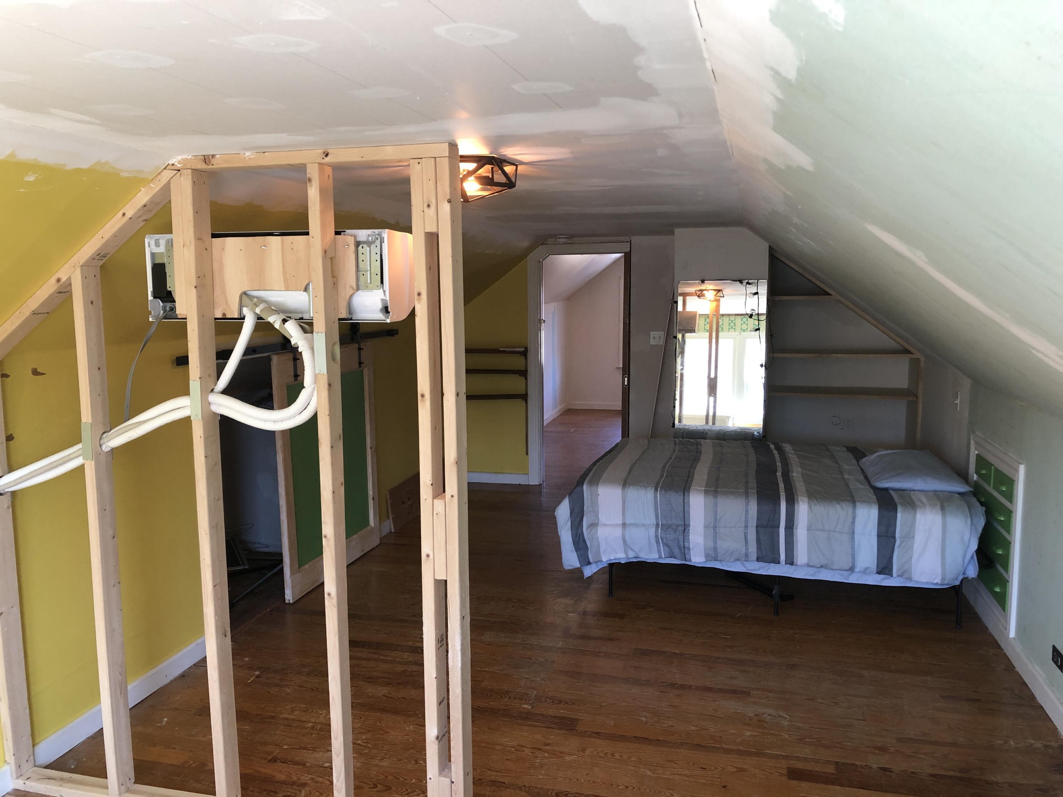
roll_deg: +0.6
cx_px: 532
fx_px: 860
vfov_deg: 49.7
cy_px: 398
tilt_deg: -7.1
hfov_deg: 63.4
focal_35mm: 28
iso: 40
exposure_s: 1/30
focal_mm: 3.99
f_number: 1.8
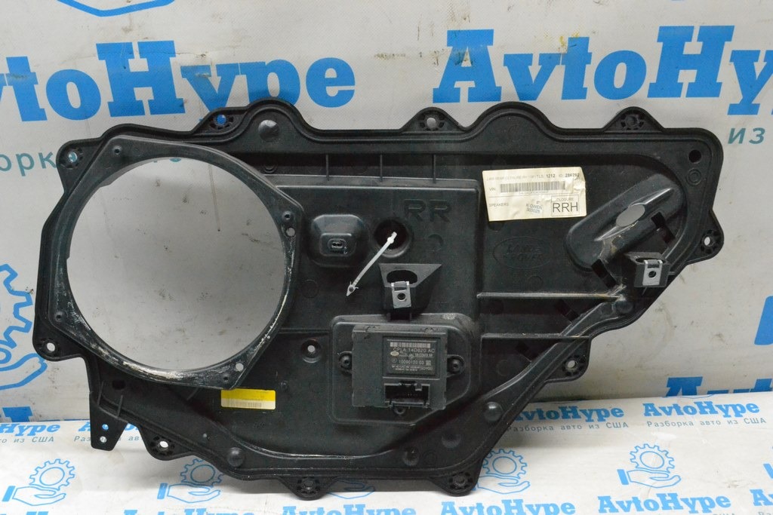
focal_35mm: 36
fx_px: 773
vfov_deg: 36.9
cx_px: 386
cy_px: 258
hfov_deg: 53.1
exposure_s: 1/160
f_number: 9
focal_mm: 24
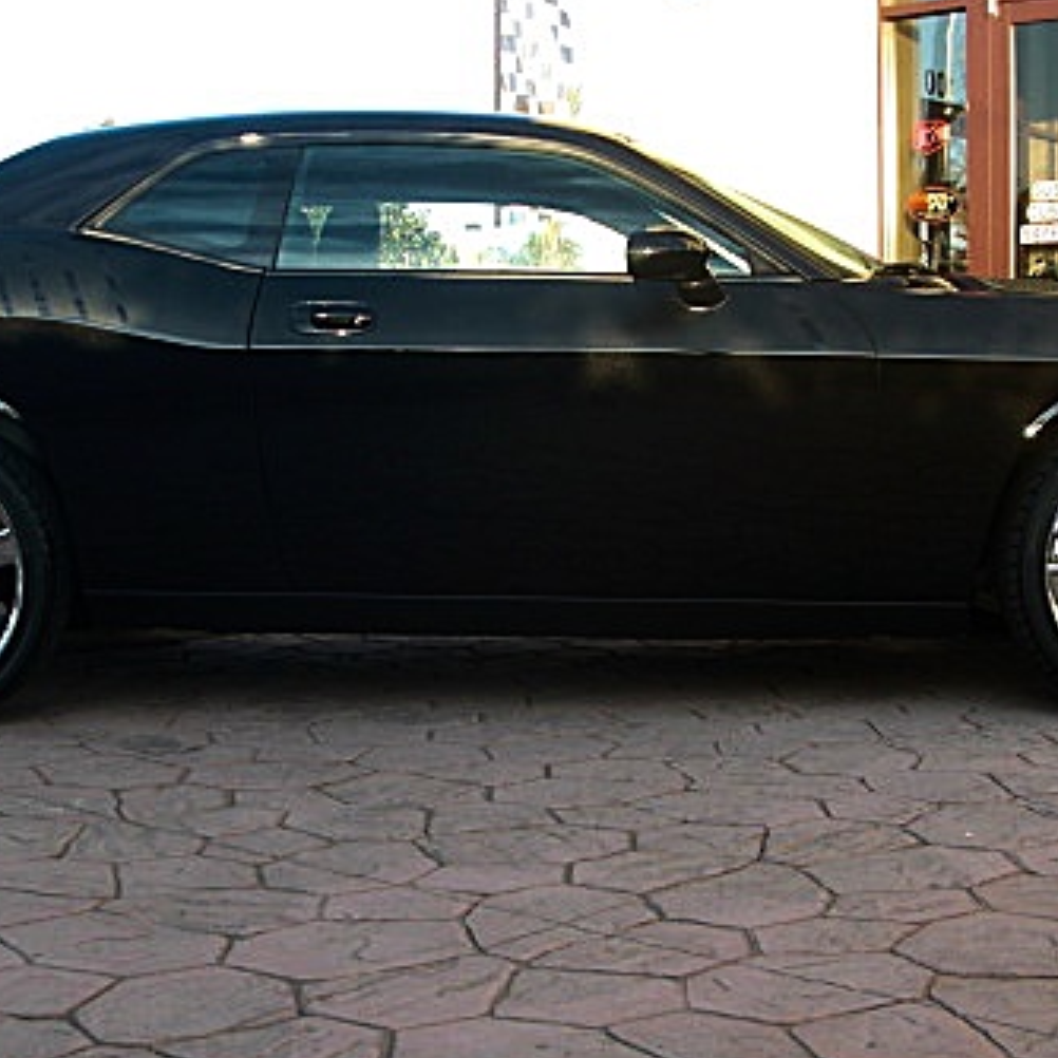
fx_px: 2109
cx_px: 510
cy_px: 596
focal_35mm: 61
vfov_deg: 28.1
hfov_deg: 28.2
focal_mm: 6.3
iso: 50
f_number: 2.8
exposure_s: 1/125
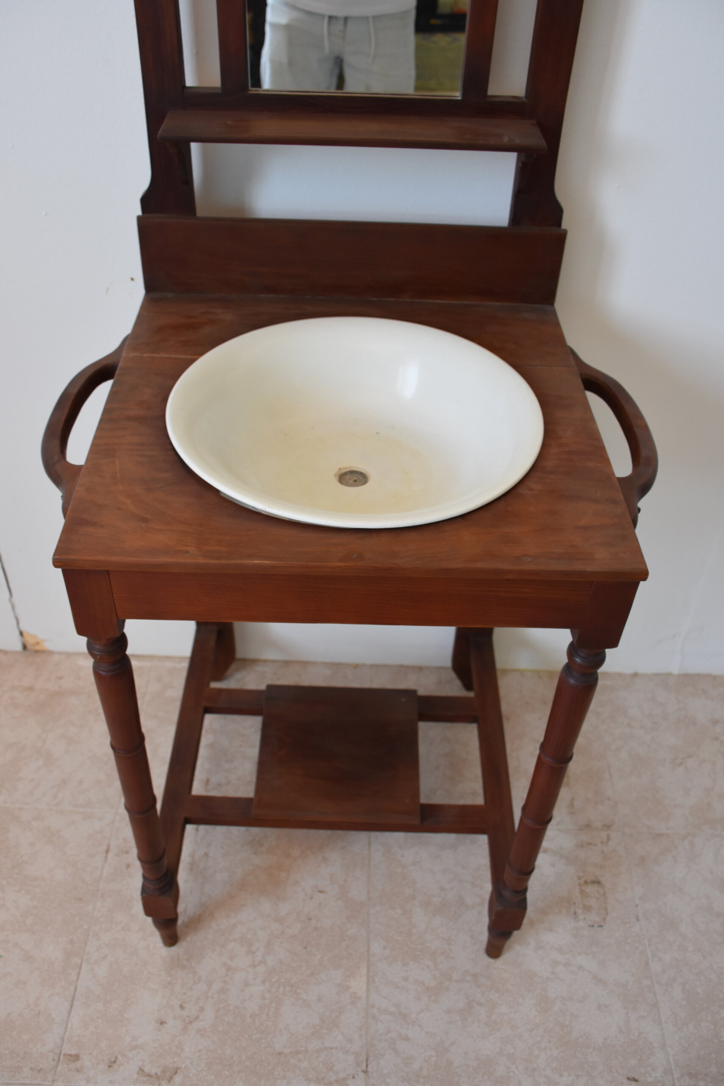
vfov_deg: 61.9
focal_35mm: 30
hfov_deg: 43.6
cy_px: 543
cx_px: 362
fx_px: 905
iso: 800
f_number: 4
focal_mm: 20
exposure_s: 1/60
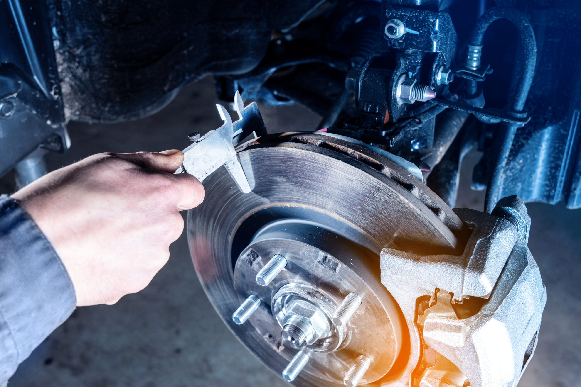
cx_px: 290
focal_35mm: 36
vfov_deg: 36.9
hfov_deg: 53.1
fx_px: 581
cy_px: 194
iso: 160
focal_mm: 24
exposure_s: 1/160
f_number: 5
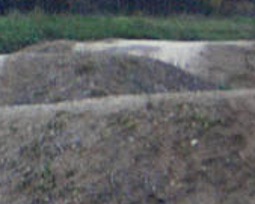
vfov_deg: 3.6
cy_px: 48
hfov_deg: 4.6
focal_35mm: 424
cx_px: -20
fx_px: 3198
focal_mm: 17.4
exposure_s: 1/13
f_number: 4.8
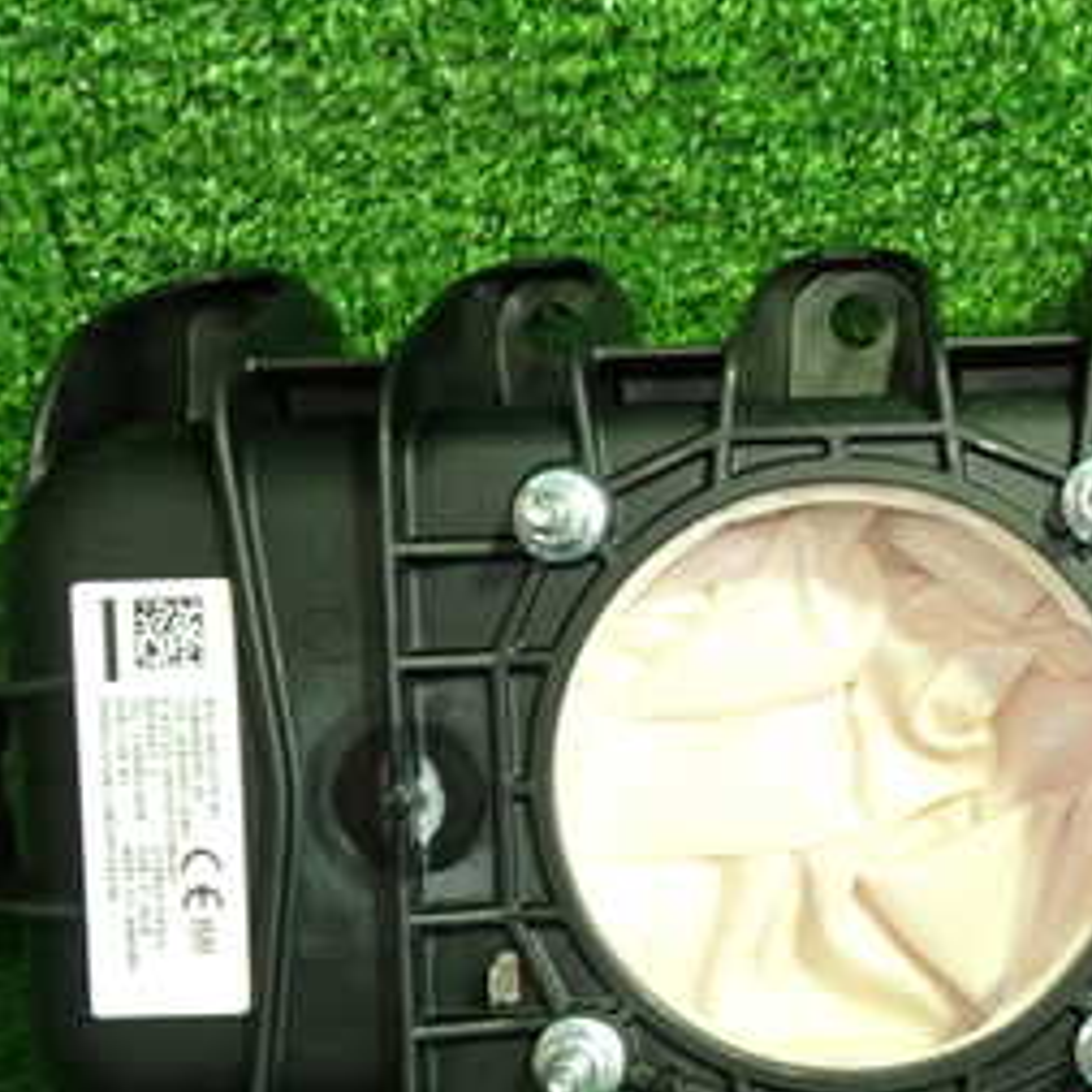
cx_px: 911
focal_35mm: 63
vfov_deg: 27.1
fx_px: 2248
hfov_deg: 26.7
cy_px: 721
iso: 250
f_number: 2.3
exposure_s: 1/30
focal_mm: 5.4
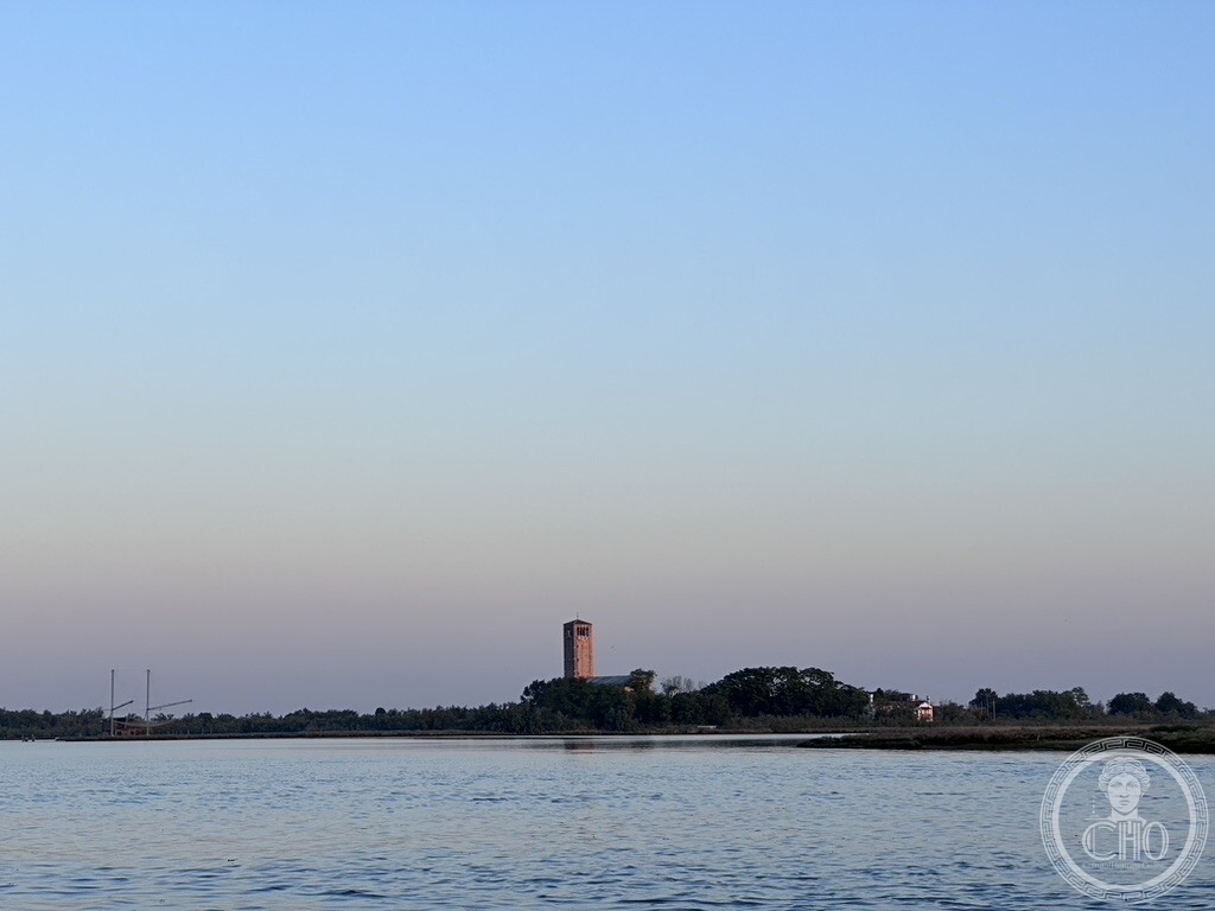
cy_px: 456
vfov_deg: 19.1
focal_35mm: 77
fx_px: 2703
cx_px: 608
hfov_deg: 25.3
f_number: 2.8
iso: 32
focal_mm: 9
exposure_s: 1/244
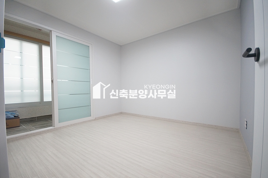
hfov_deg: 100.4
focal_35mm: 15
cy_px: 89
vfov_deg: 77.2
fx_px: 112
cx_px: 134
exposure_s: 1/60
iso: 800
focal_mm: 10
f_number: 4
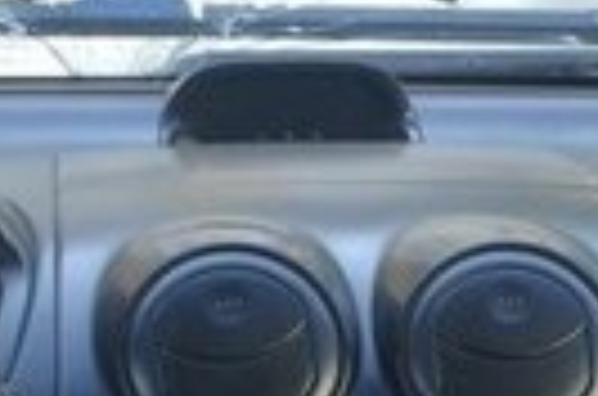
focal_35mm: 150
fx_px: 2486
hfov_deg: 13.7
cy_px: 655
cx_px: 261
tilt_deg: -17.8
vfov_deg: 8.8
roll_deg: -1.0
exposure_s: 1/100
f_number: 2.2
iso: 50
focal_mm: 4.15
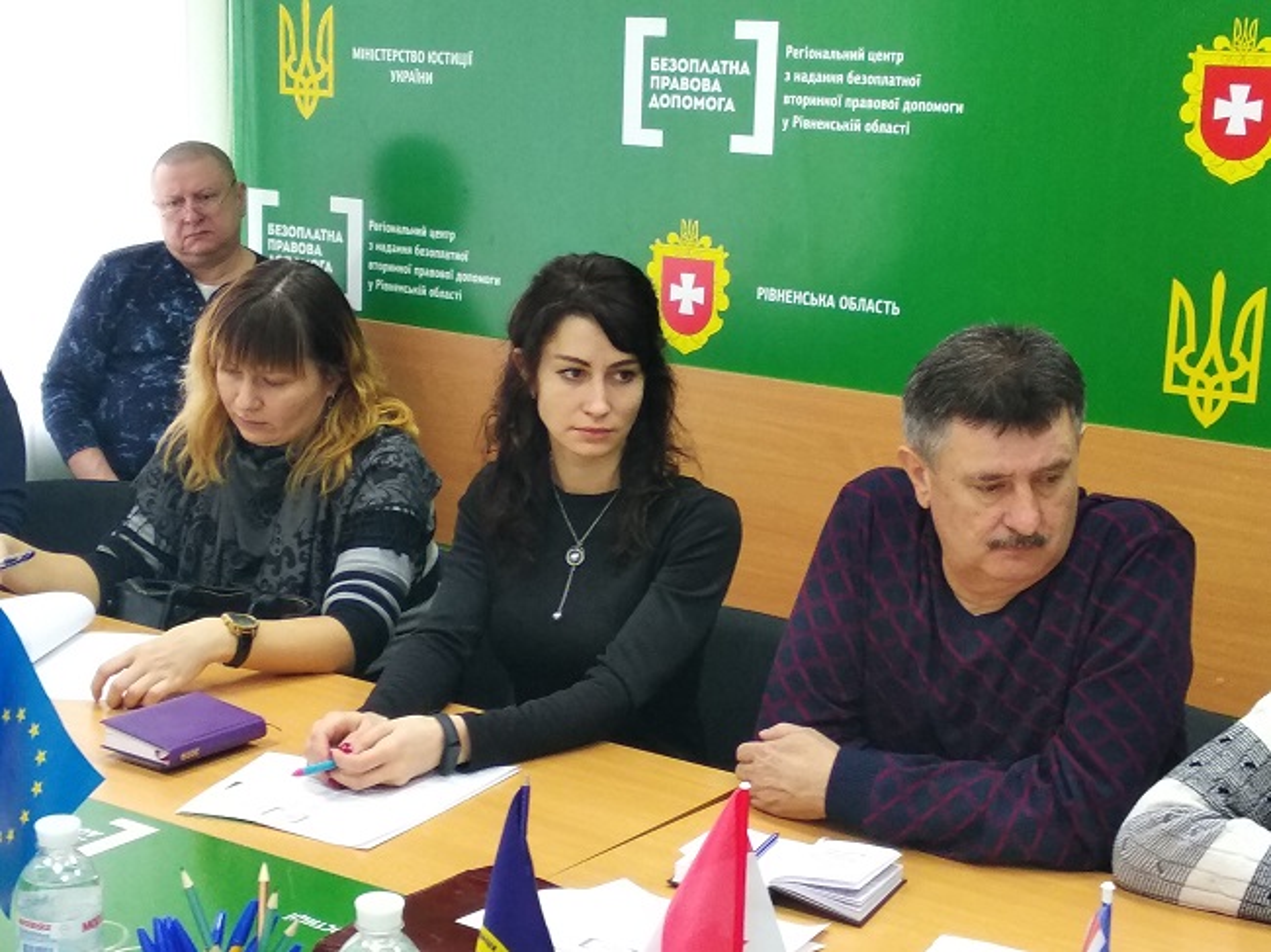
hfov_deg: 67.3
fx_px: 954
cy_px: 476
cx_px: 636
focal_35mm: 26
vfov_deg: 53.0
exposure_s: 1/33
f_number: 2.2
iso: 400
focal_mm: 3.81
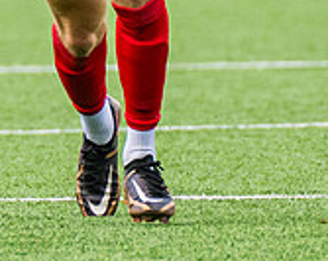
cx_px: -73
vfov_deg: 0.7
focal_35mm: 2253
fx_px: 21833
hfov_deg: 0.9
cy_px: -205
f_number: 4.5
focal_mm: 280
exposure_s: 1/1250
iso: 800
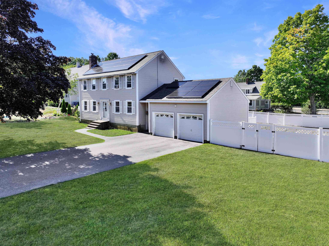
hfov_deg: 71.6
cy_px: 123
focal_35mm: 24
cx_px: 164
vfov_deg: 56.8
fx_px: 228
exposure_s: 1/2000
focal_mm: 12.29
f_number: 2.8
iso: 170
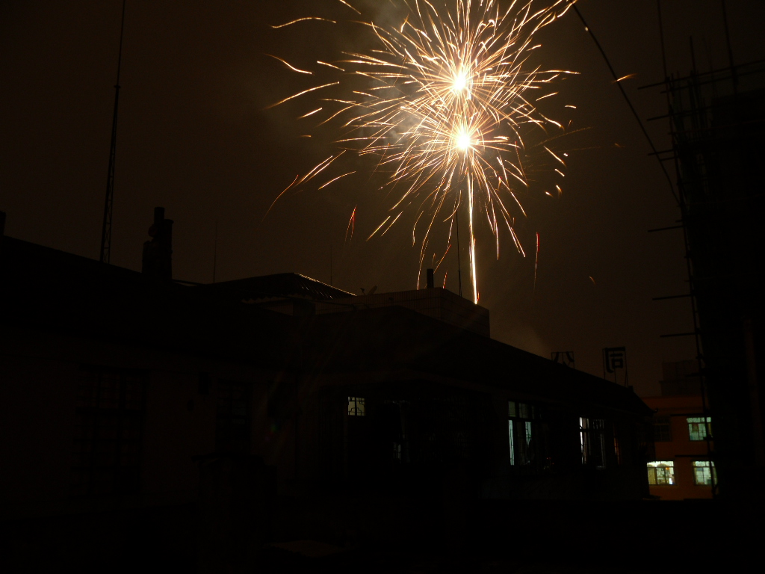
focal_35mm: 45
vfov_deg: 32.2
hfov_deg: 42.1
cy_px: 287
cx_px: 382
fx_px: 994
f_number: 3.5
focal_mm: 6.3
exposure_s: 4
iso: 100
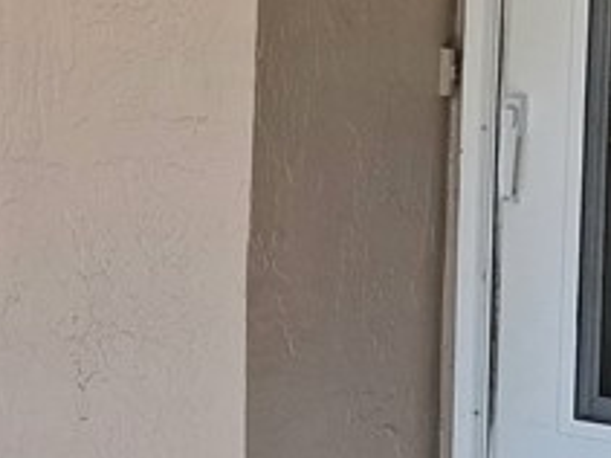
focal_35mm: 131
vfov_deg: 11.2
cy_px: 43
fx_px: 2311
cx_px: -46
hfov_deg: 14.7
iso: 32
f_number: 1.8
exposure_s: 1/100
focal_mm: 4
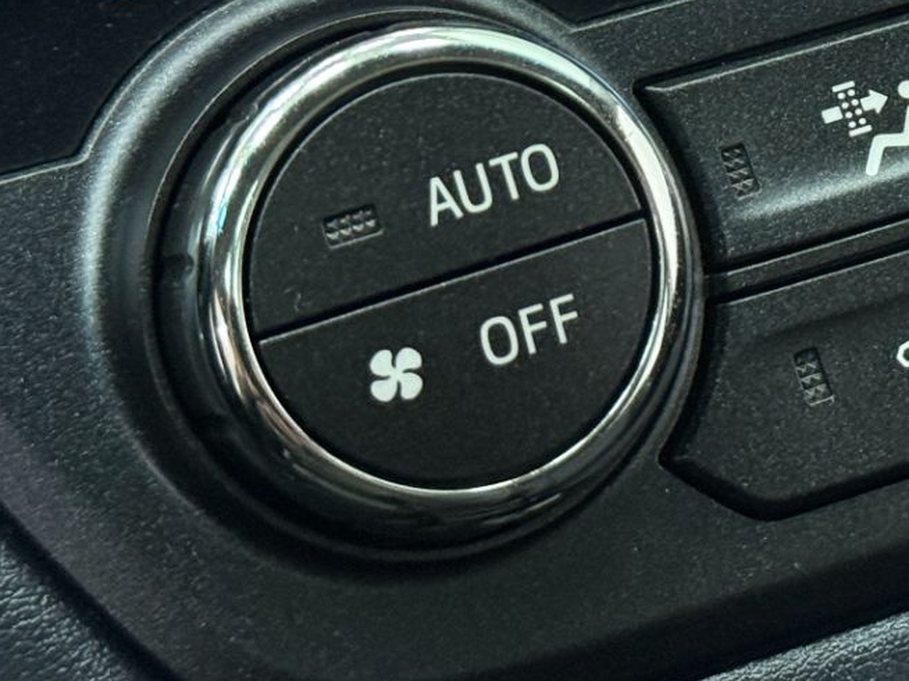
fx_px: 3701
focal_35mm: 141
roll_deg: -2.0
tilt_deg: -33.4
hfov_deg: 13.7
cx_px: 1055
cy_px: -183
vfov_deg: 10.3
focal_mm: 6.76
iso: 250
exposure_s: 1/40
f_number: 1.78
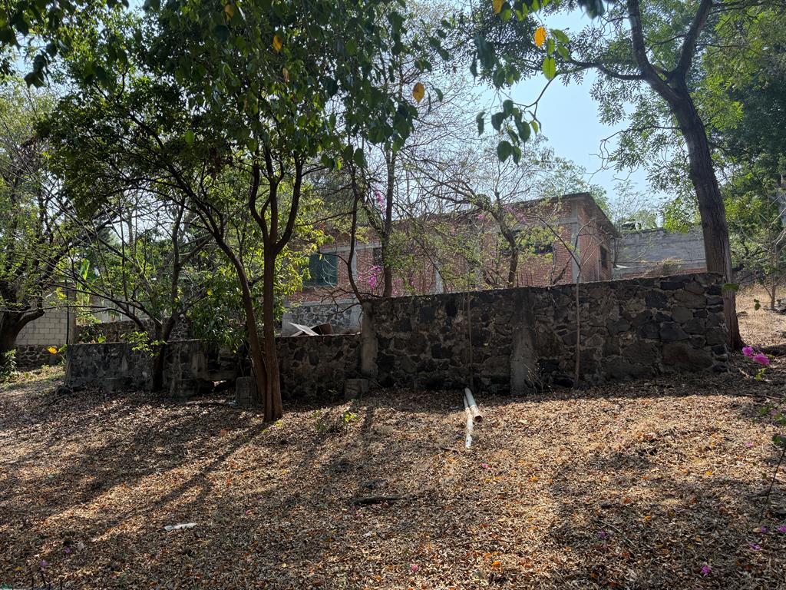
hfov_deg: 71.6
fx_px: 545
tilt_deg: +5.9
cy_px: 295
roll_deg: +0.9
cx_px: 393
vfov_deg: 56.8
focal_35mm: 24
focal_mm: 6.76
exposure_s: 1/1585
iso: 100
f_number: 1.78
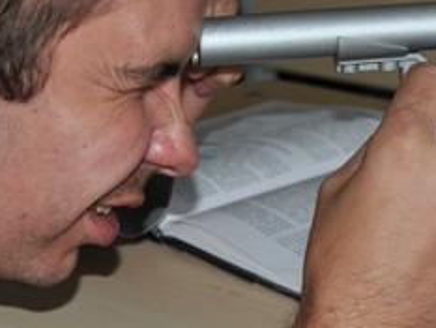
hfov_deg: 13.1
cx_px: 202
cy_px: 191
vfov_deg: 9.8
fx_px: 1903
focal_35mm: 151
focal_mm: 38
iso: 200
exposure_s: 1/60
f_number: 4.8
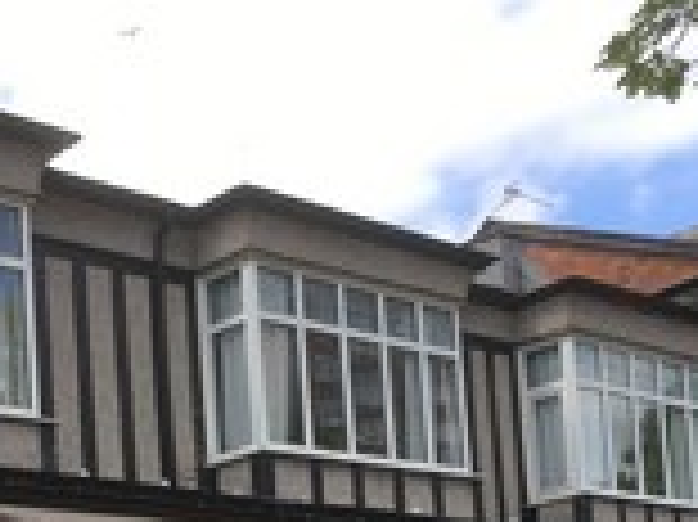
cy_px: 670
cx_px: 198
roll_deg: +3.7
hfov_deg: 25.8
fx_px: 1511
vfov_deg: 18.3
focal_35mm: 75
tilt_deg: +4.3
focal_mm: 4.15
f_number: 2.2
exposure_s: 1/620
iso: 25
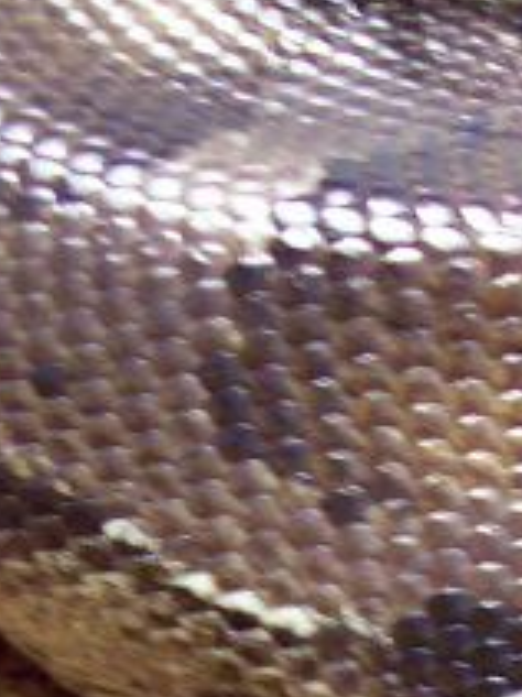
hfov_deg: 10.1
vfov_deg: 12.7
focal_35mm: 146
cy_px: 1117
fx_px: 2938
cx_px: 529
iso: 160
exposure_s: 1/10.4
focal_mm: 6
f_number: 2.7
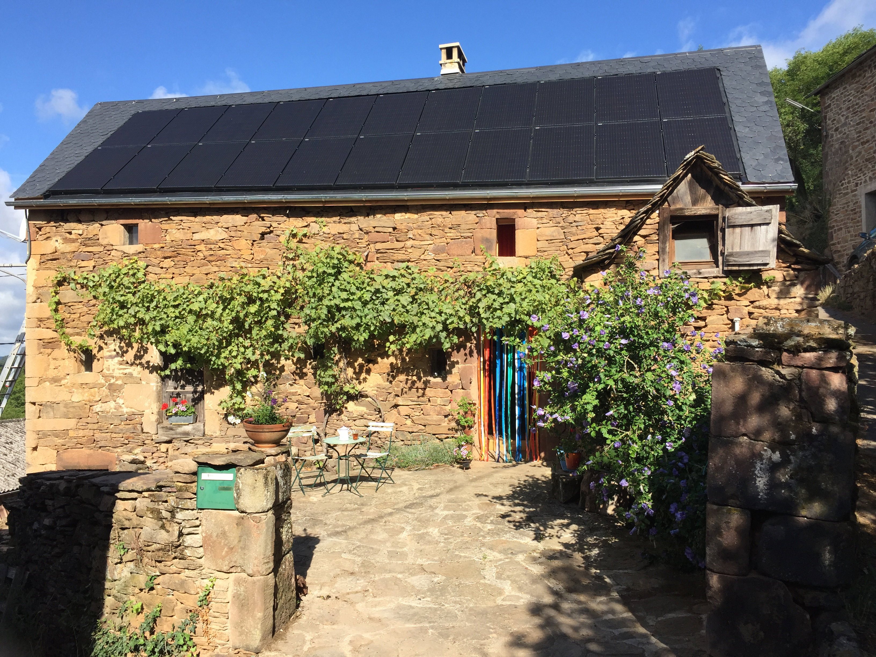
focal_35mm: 29
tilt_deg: +1.9
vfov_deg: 48.2
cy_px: 328
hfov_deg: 61.7
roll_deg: +0.1
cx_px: 438
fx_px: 734
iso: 32
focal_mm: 4.15
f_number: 2.2
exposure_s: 1/1276
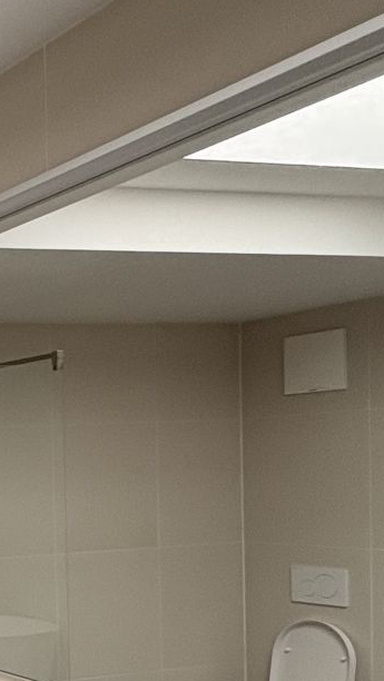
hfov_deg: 16.7
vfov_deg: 39.5
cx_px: -414
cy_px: 510
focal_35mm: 51
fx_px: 922
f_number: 2.2
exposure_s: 1/66
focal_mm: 2.22
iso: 250
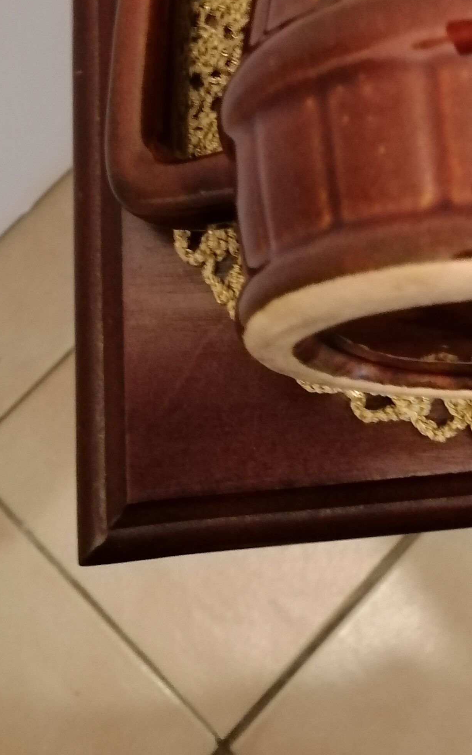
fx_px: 1338
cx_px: 454
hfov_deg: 19.5
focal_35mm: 65
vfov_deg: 29.1
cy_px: -30
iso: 640
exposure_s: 1/20
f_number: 1.8
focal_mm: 3.96
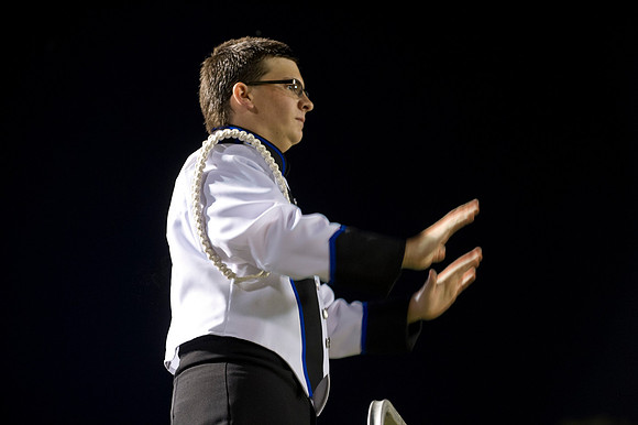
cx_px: 319
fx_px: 2214
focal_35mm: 125
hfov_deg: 16.4
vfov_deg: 11.0
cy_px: 212
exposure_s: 1/125
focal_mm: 125
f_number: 3.2
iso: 3200
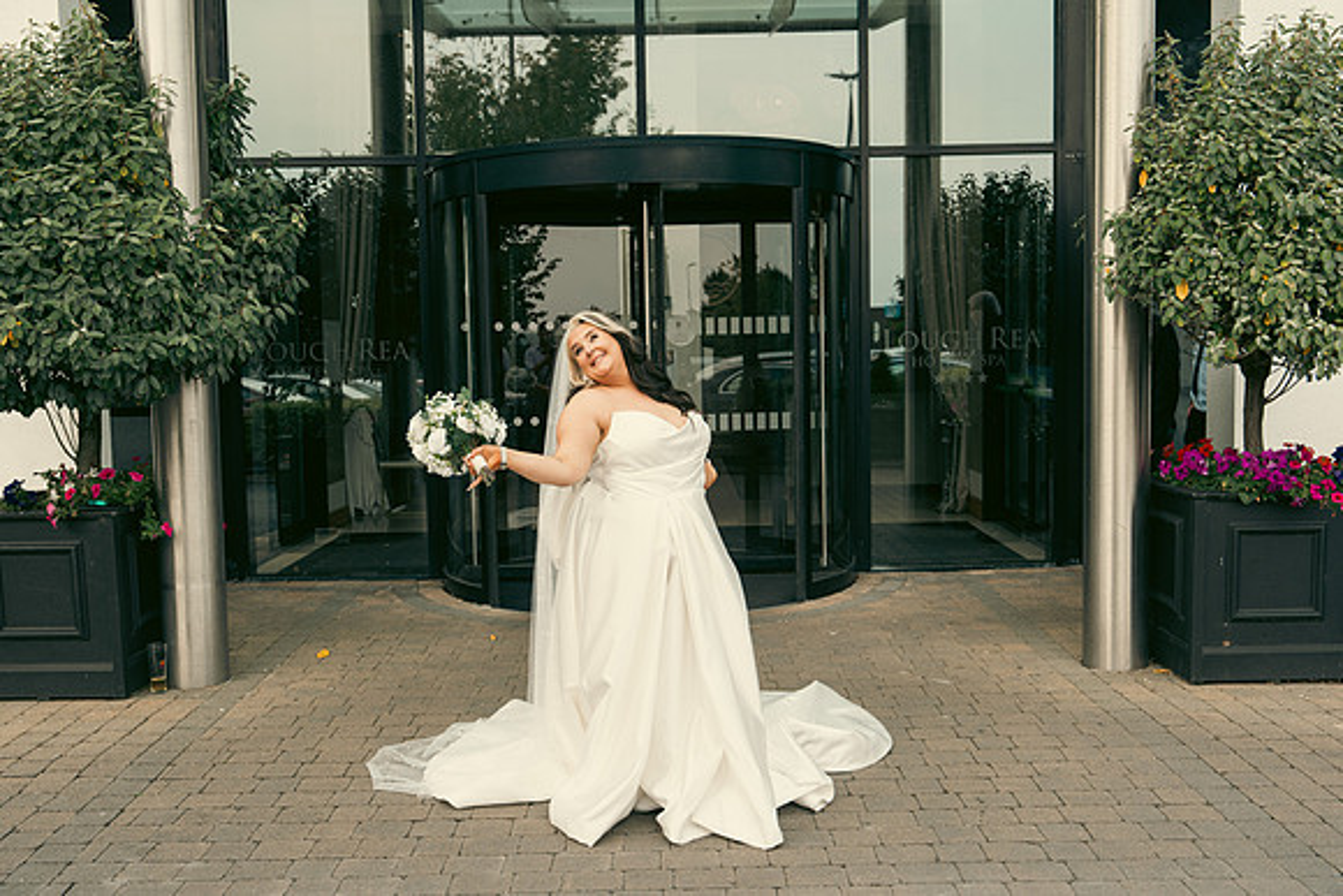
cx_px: 672
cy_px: 448
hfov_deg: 53.1
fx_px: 1343
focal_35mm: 36
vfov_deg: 36.9
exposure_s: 1/250
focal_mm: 36
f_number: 5
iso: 160
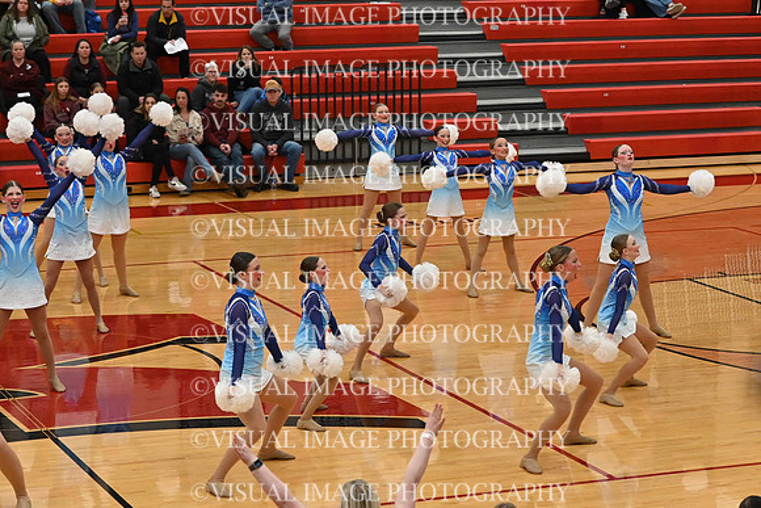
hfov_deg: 19.5
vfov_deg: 13.0
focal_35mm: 105
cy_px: 254
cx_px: 380
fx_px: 2220
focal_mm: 70
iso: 6400
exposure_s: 1/400
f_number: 4
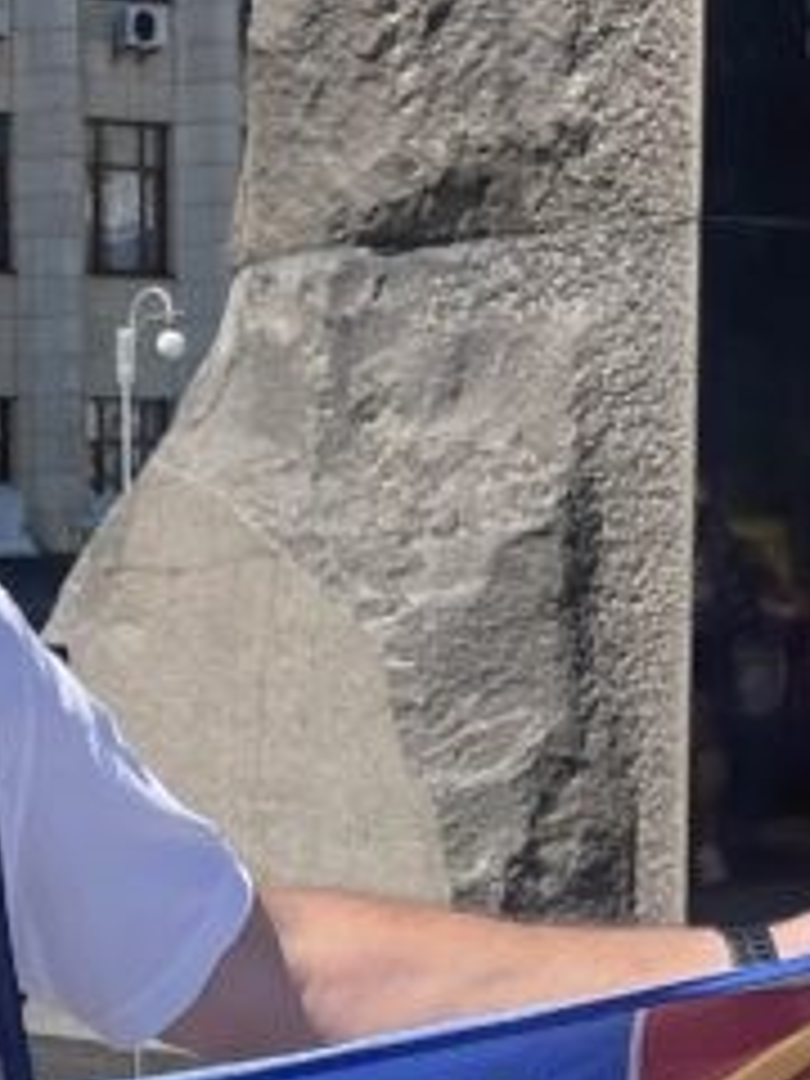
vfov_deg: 17.3
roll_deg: +2.1
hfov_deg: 12.9
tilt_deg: -7.2
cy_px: 1102
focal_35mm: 111
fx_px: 3463
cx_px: -270
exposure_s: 1/5291
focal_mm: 4.2
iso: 50
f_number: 1.6
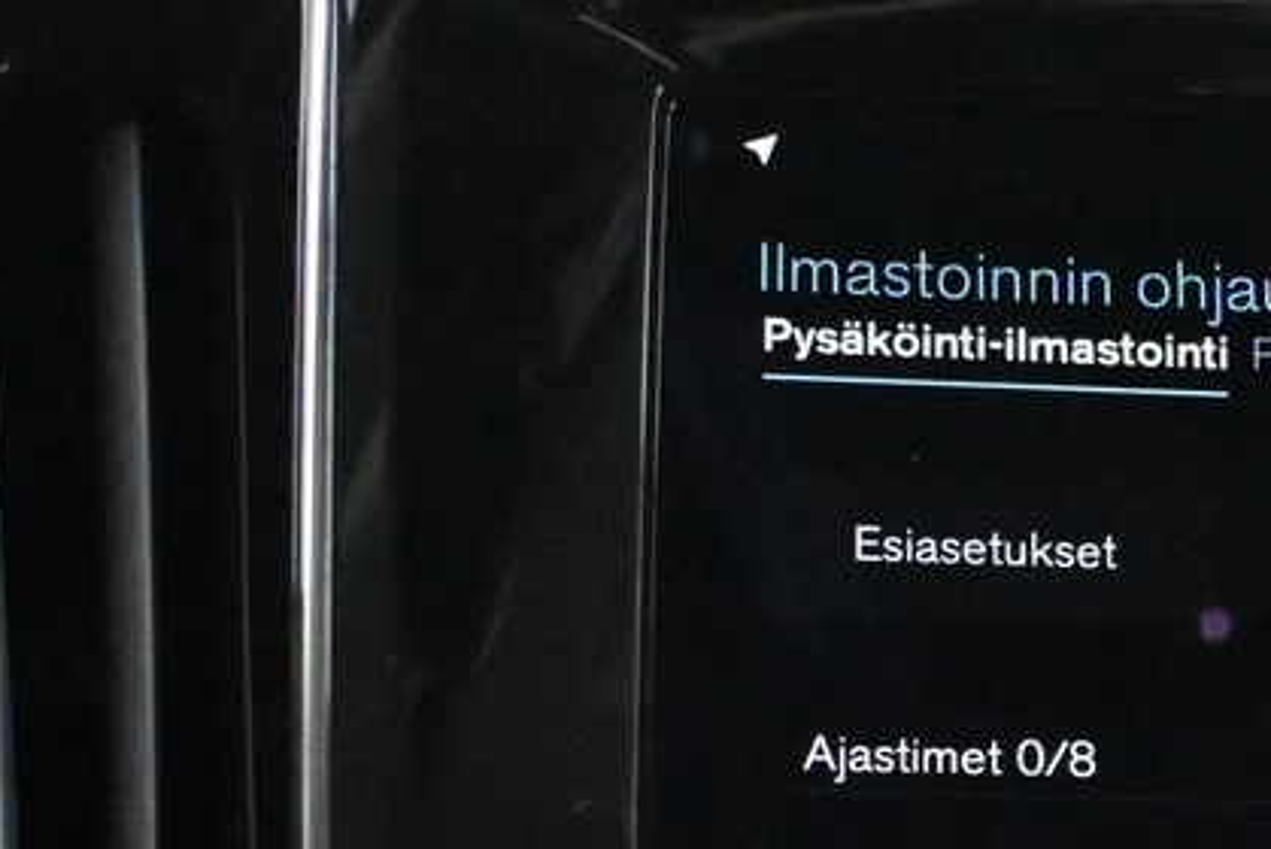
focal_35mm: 113
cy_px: 1176
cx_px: 1374
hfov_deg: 17.5
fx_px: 3991
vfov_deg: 11.7
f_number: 3.8
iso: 12800
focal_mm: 19.5
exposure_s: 1/60
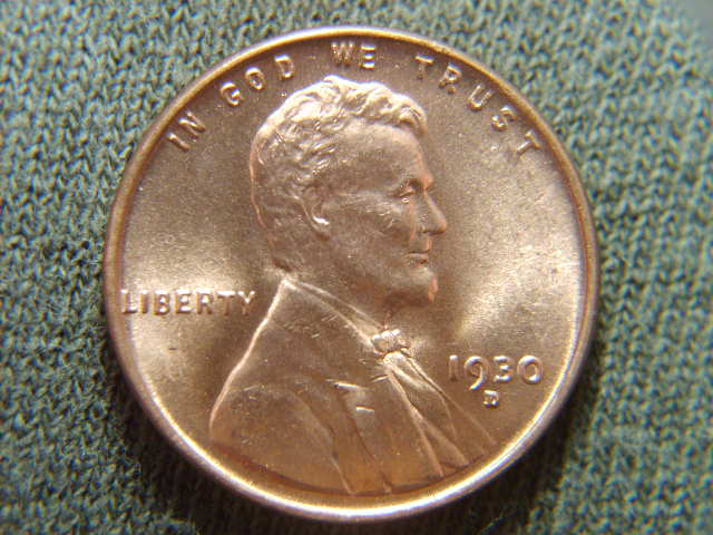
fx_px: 721
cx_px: 356
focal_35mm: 35
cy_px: 268
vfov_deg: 40.7
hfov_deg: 52.6
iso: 140
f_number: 2.8
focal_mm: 5.8
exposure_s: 1/4
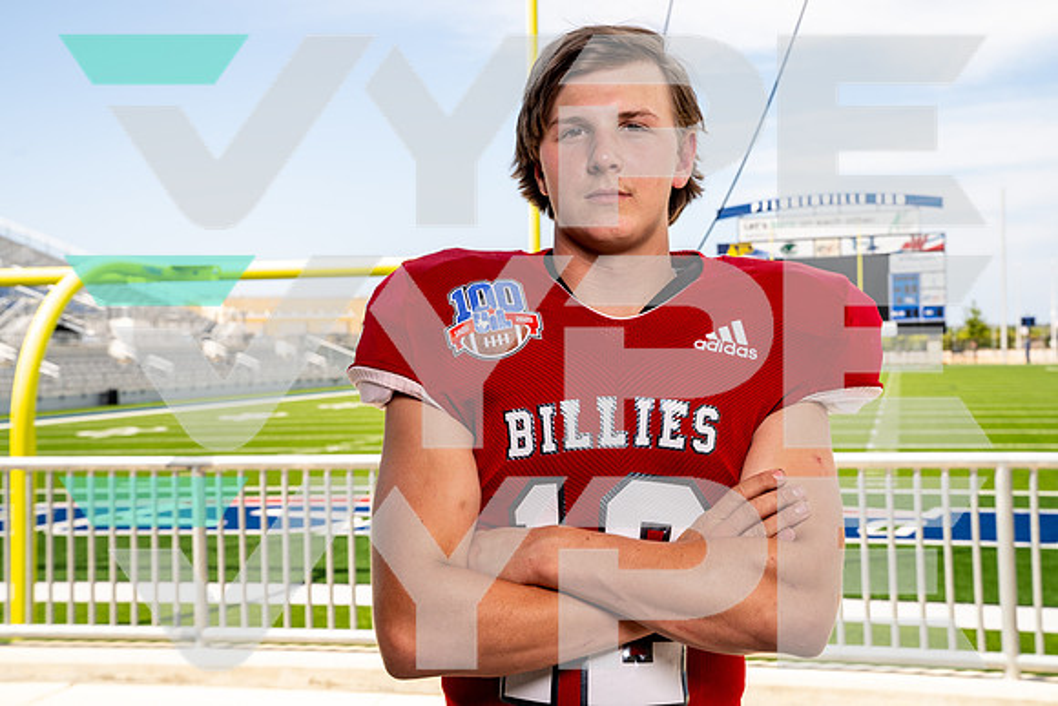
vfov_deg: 28.7
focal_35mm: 47
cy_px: 353
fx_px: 1382
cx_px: 529
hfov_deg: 41.9
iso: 100
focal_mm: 47
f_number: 9
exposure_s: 1/125
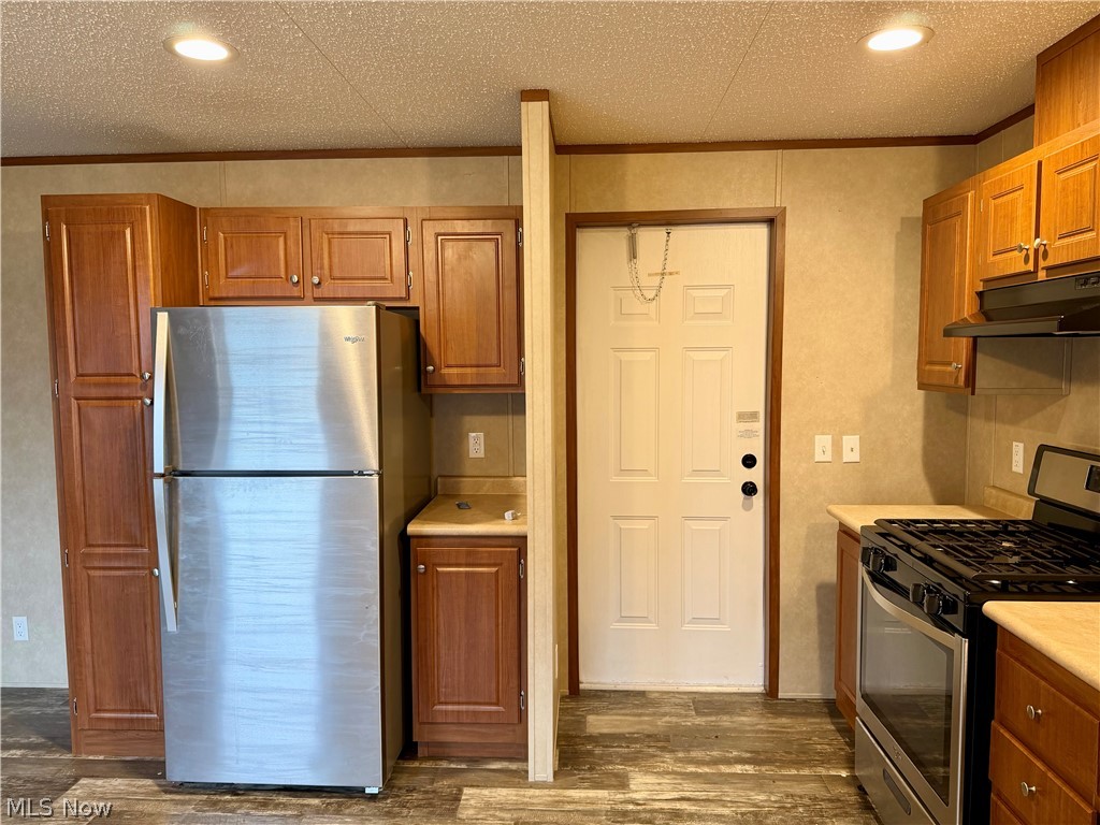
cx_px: 550
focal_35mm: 24
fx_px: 763
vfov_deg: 56.8
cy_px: 412
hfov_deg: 71.6
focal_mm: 6.76
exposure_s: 1/60
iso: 160
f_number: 1.78
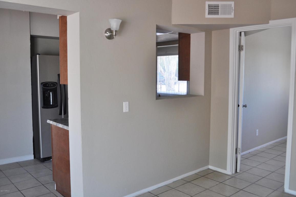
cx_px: 148
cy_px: 98
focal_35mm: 33
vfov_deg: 39.9
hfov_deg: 57.3
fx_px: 271
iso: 400
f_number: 5.6
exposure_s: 1/125
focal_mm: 22
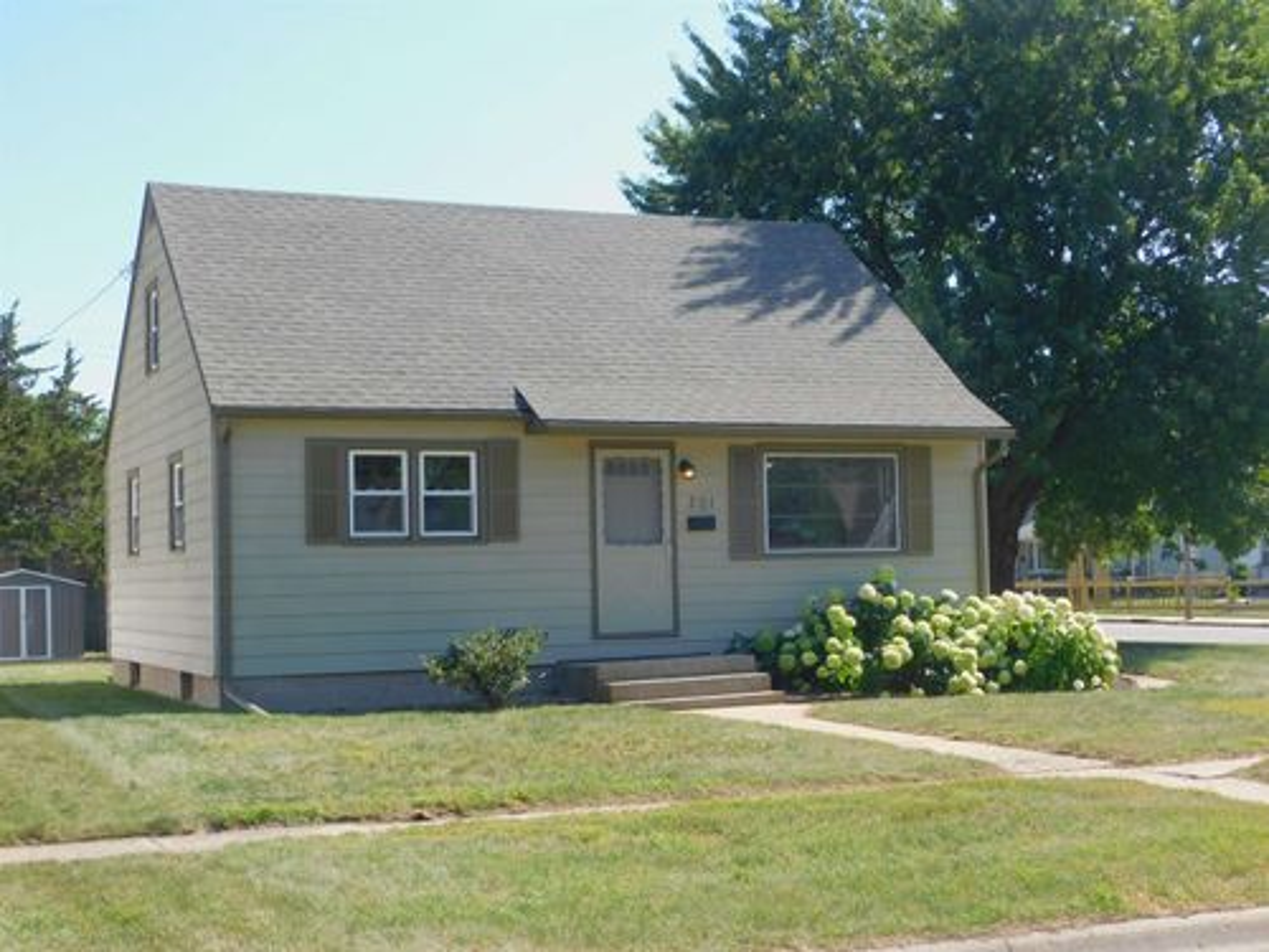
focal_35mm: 51
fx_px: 1870
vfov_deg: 28.6
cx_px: 634
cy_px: 476
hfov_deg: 37.5
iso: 125
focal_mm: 9
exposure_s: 1/500
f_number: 3.8
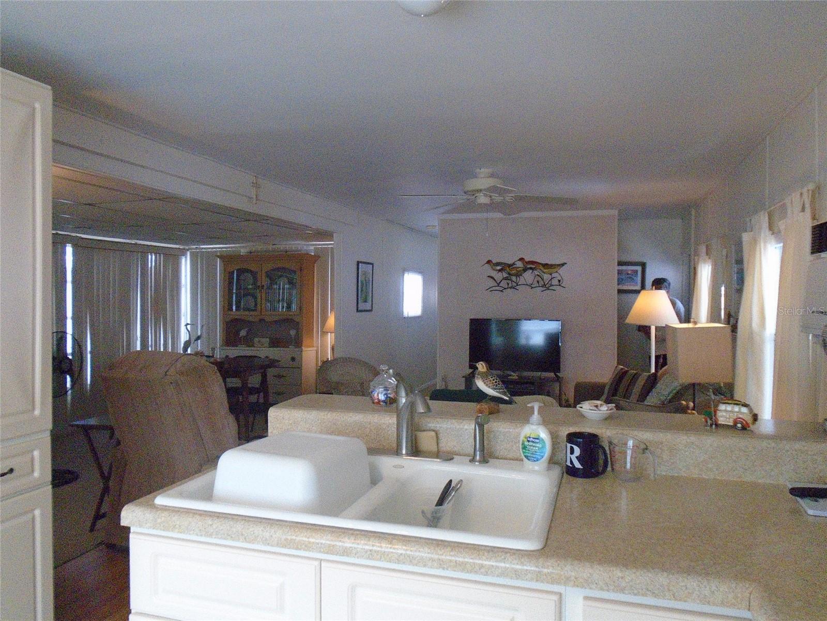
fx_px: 621
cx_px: 414
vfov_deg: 53.1
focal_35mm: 26
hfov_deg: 67.3
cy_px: 310
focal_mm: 4.6
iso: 800
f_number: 3.2
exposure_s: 1/200
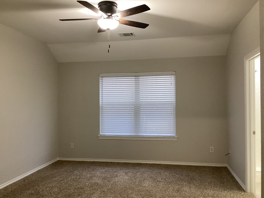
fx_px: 236
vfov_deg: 45.4
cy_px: 99
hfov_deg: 58.4
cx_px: 132
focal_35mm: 31
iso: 320
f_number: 2.4
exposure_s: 1/40
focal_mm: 3.3
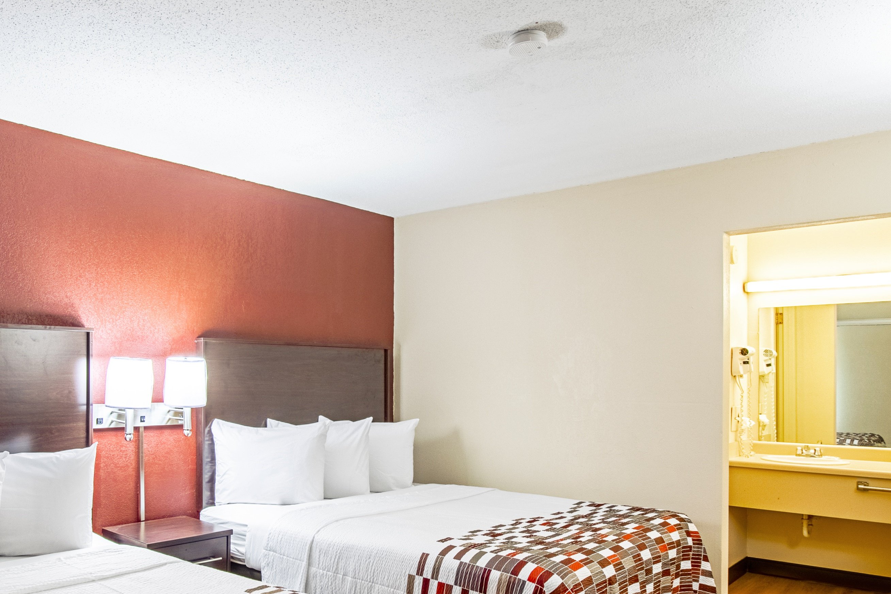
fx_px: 594
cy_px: 434
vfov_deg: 51.2
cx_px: 304
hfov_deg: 71.8
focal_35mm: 24
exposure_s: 1/80
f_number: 8
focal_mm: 10
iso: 400
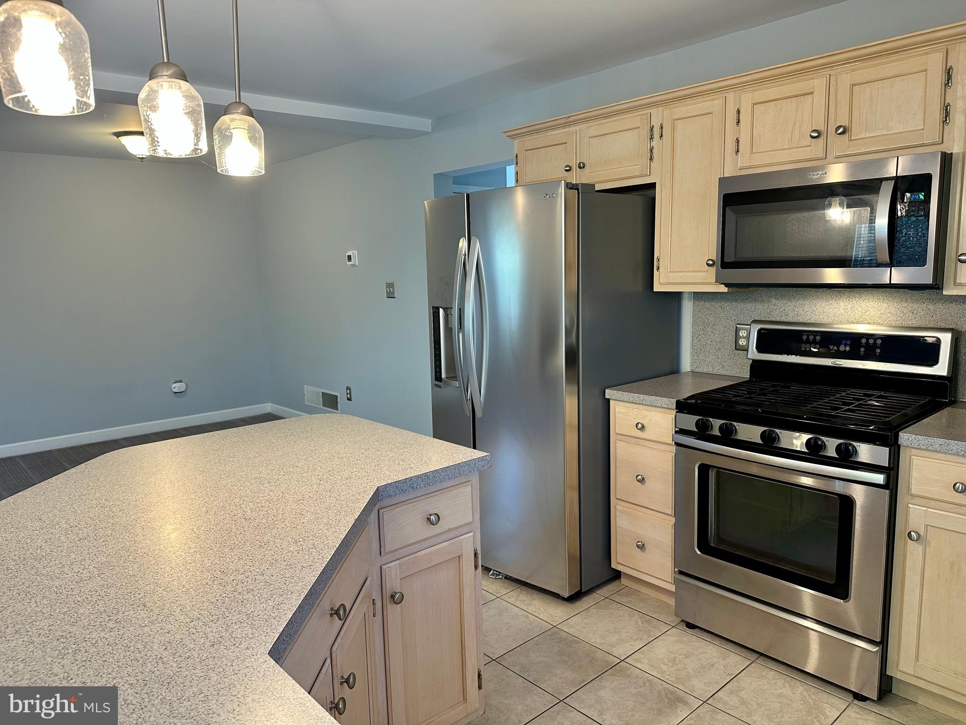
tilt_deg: -8.1
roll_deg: +1.3
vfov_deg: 56.8
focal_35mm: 24
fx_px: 670
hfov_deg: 71.6
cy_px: 362
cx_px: 483
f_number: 1.78
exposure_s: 1/60
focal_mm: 6.86
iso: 160
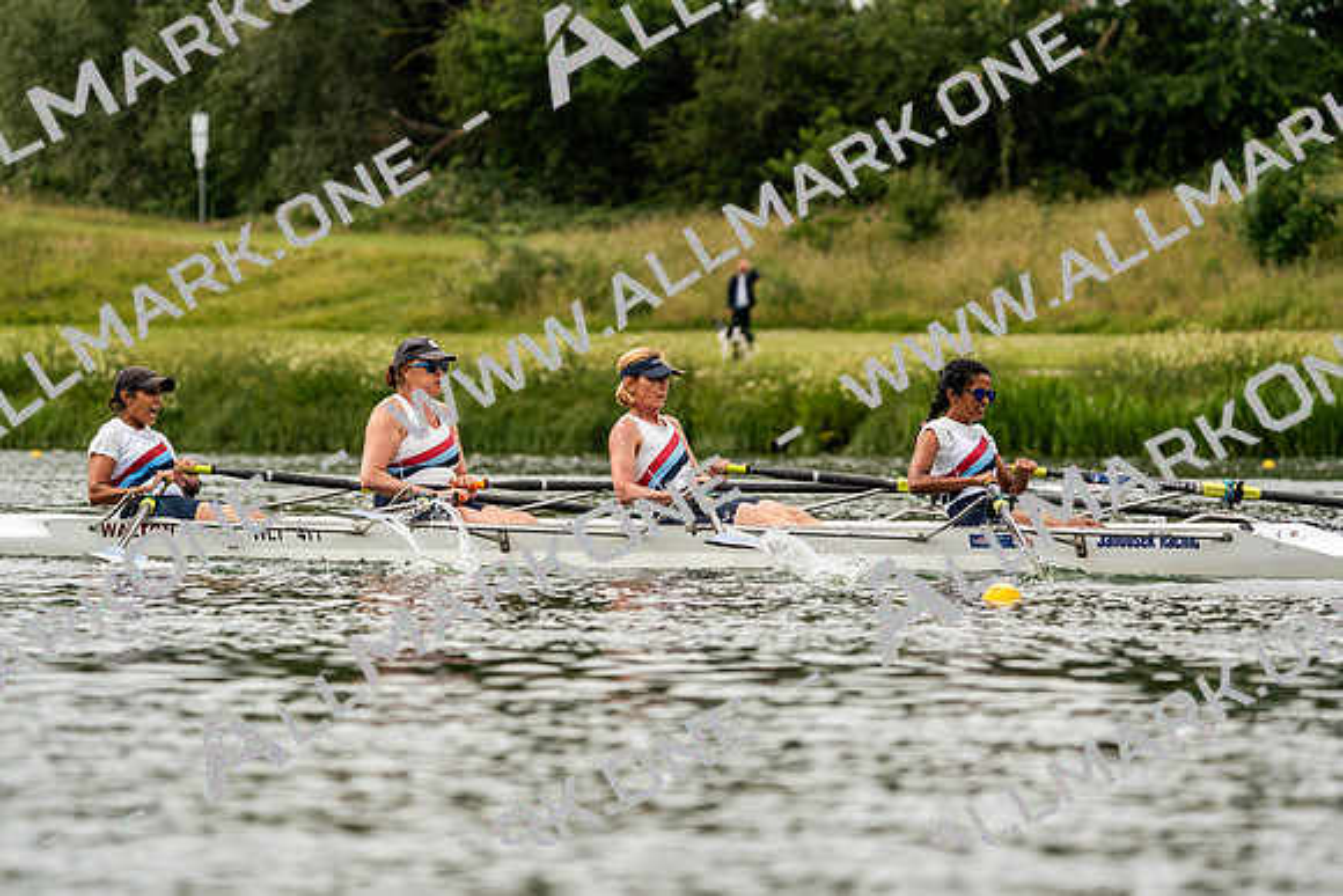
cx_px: 672
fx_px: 10000
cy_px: 448
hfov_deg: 7.7
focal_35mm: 268
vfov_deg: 5.1
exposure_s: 1/2000
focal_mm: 268
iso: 320
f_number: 6.3
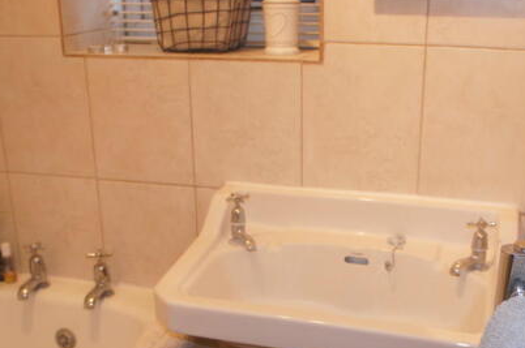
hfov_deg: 40.3
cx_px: 303
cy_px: 255
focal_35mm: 49
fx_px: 714
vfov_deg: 27.1
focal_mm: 20
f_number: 4
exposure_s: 1/60
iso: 320
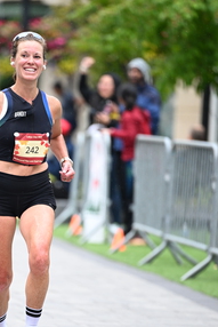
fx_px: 3493
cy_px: 217
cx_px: 11
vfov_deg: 5.3
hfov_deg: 3.6
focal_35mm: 385
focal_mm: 200
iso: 1250
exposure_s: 1/1600
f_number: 2.8
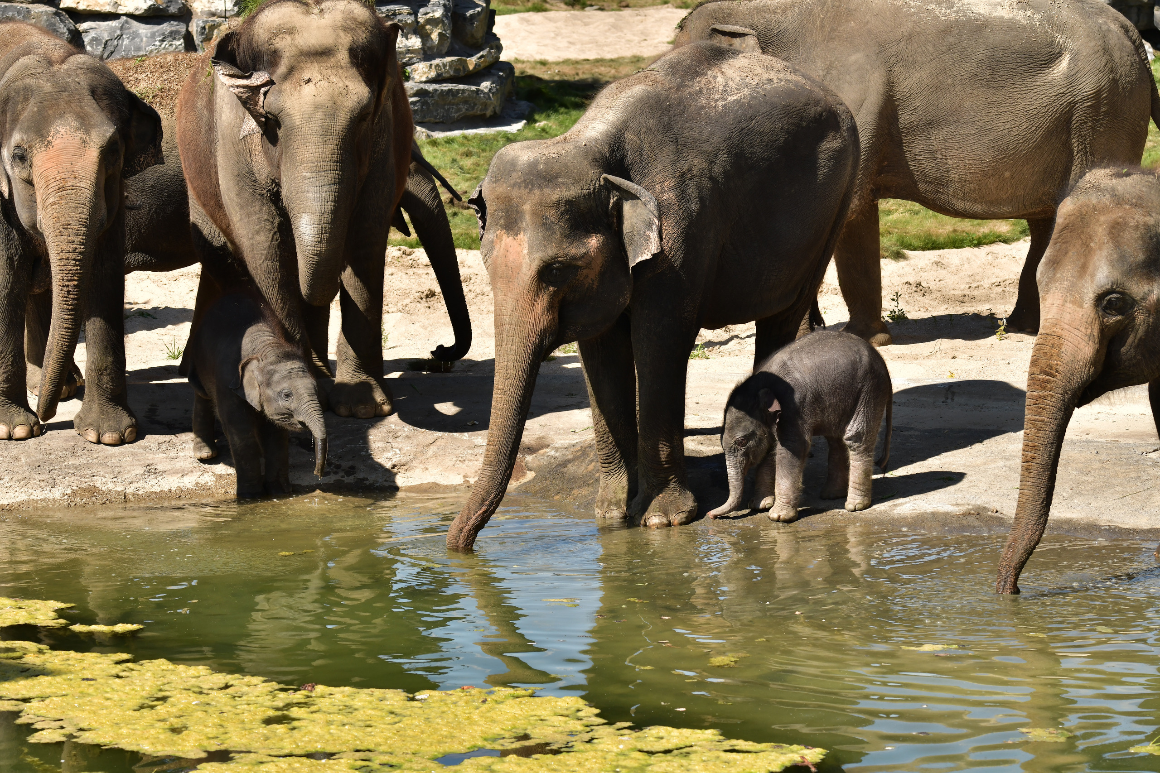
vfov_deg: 7.2
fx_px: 6122
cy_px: 386
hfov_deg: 10.8
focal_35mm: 190
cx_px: 580
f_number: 8
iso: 200
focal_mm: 190
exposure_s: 1/1000
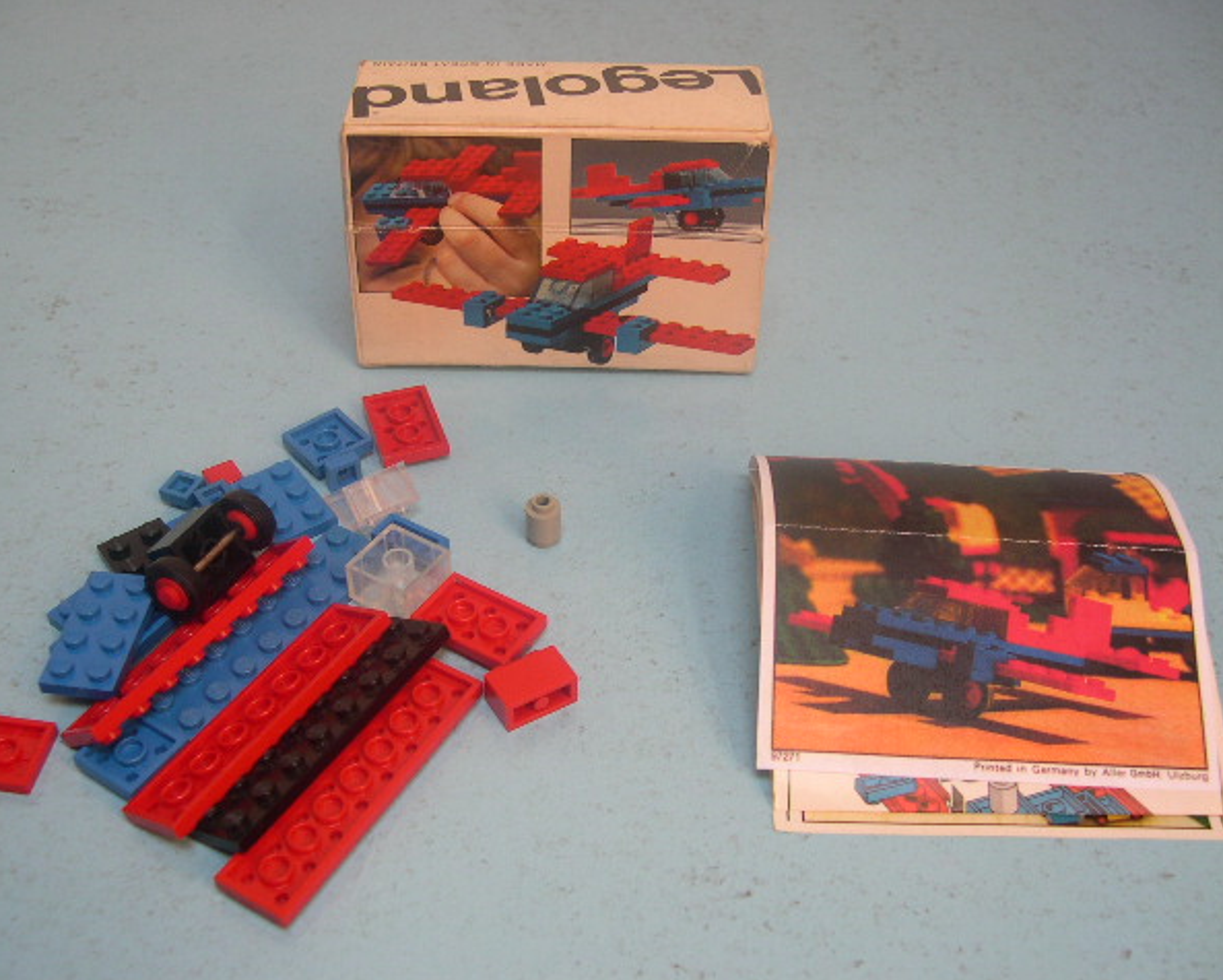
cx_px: 571
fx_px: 1449
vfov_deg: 37.4
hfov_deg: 45.7
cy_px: 489
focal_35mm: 40
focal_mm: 8
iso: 100
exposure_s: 1/31.3
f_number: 2.8
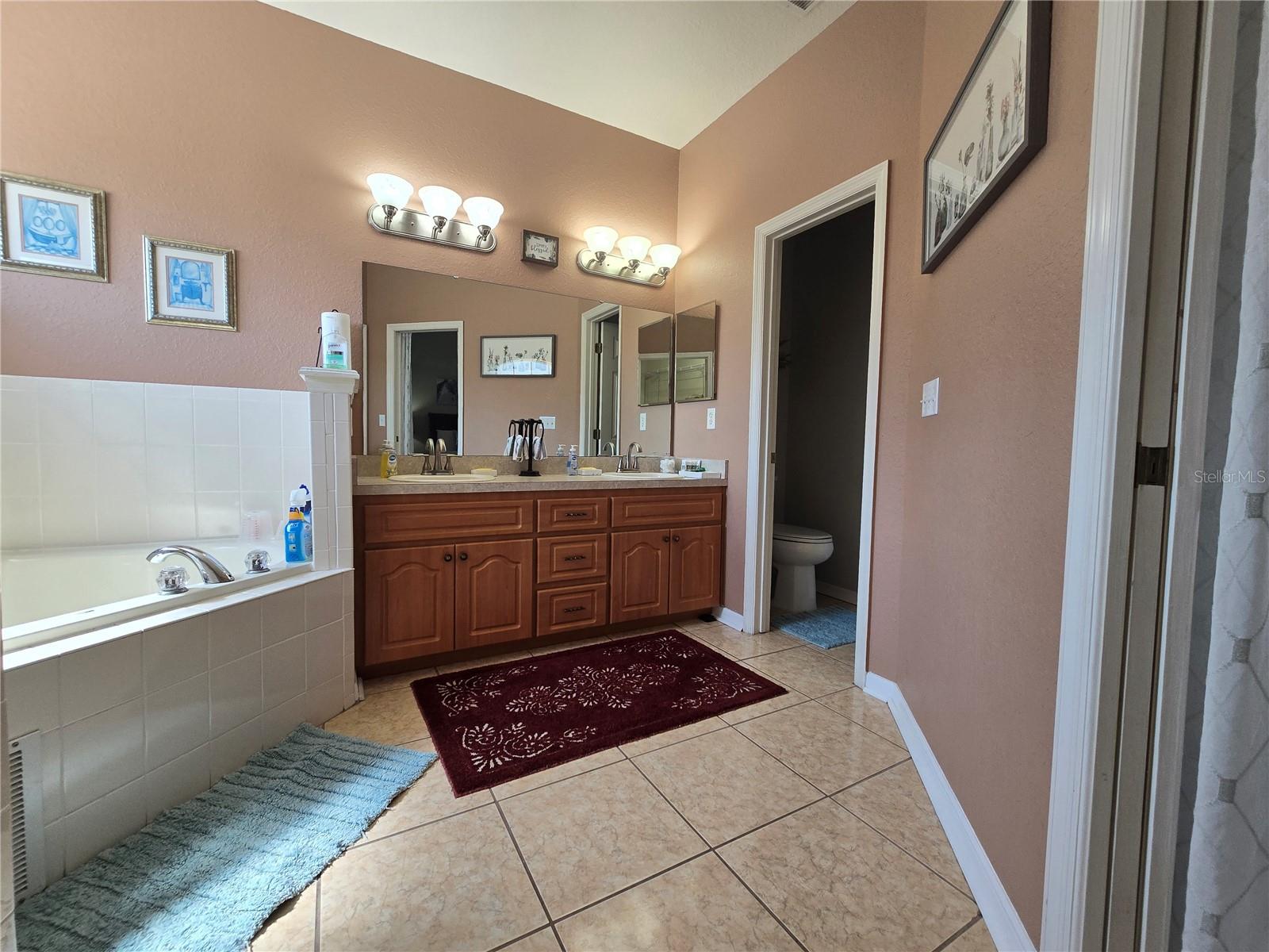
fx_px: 477
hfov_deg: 106.2
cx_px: 634
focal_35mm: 13
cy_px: 476
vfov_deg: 89.9
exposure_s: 1/120
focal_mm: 2.2
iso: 80
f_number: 2.2
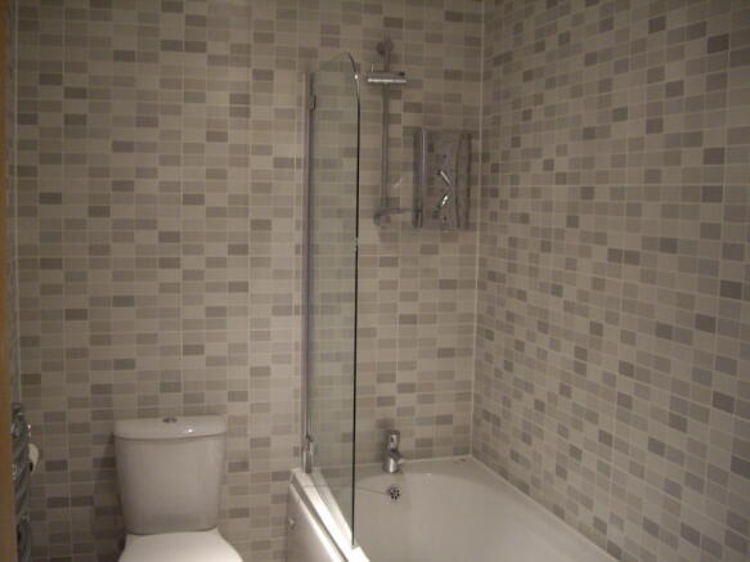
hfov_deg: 49.0
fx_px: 823
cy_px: 281
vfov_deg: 37.7
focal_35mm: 38
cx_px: 375
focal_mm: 7.9
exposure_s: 1/25
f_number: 2.8
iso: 400
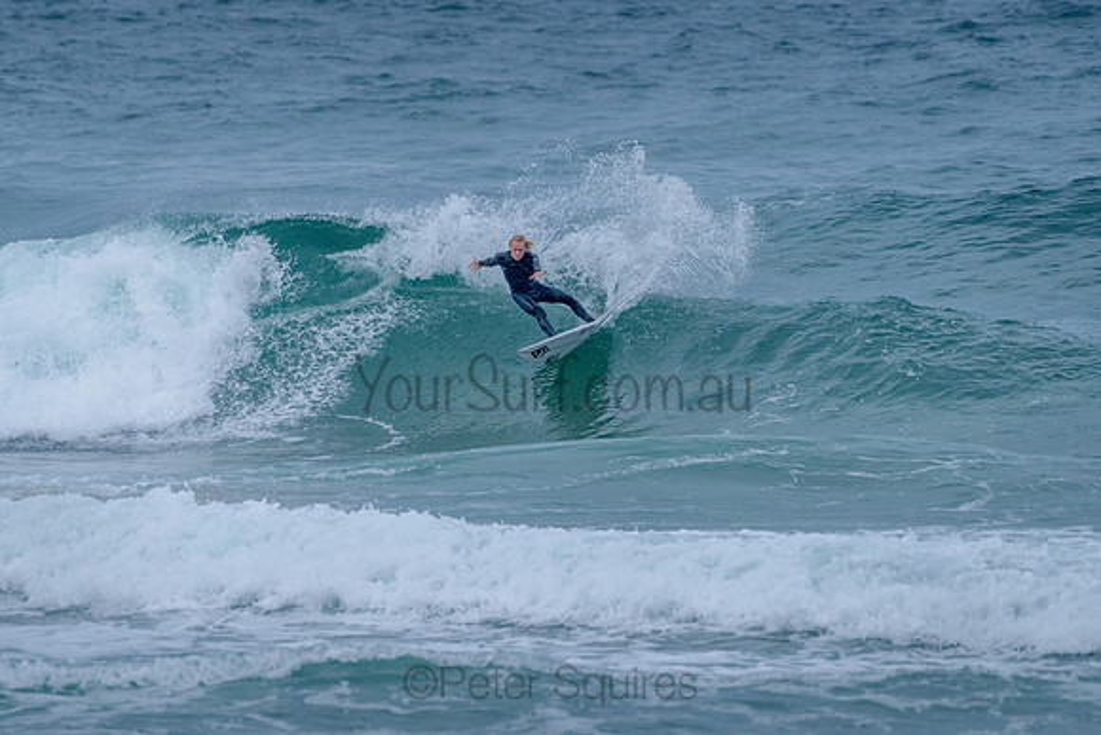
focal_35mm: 613
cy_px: 286
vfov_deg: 2.2
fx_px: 18744
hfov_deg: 3.4
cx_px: 552
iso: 1800
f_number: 5.6
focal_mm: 500
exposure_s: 1/2000
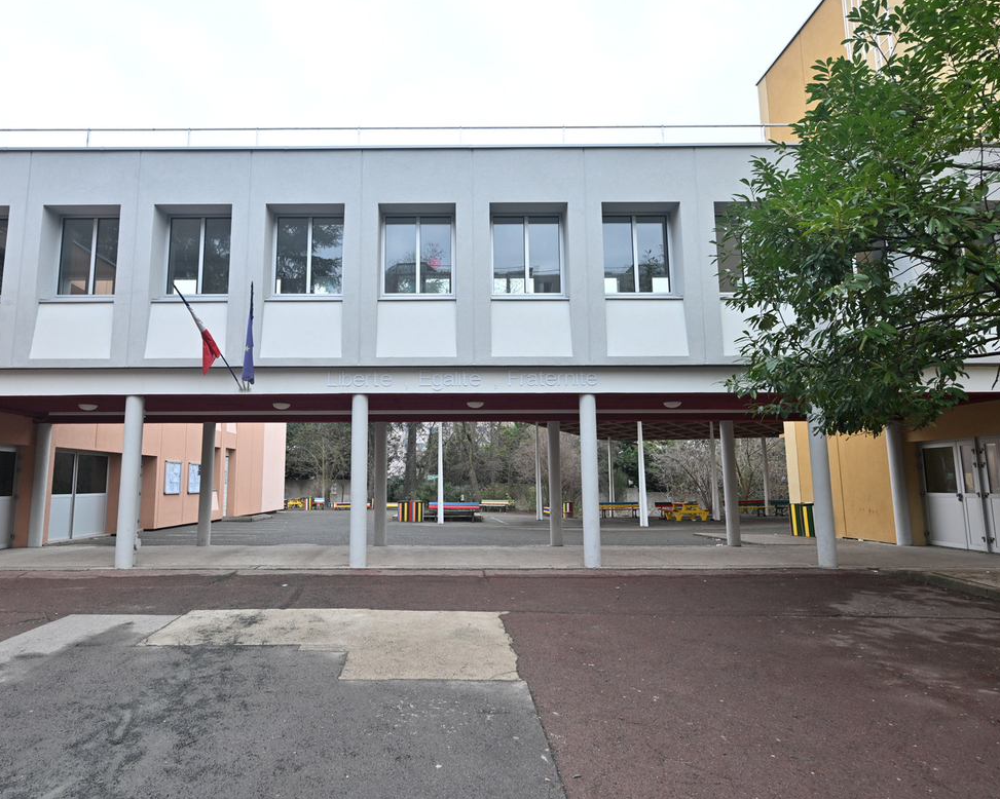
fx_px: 651
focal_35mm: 22
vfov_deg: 63.1
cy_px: 390
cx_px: 445
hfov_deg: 74.8
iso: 400
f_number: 4.5
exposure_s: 1/100
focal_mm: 19
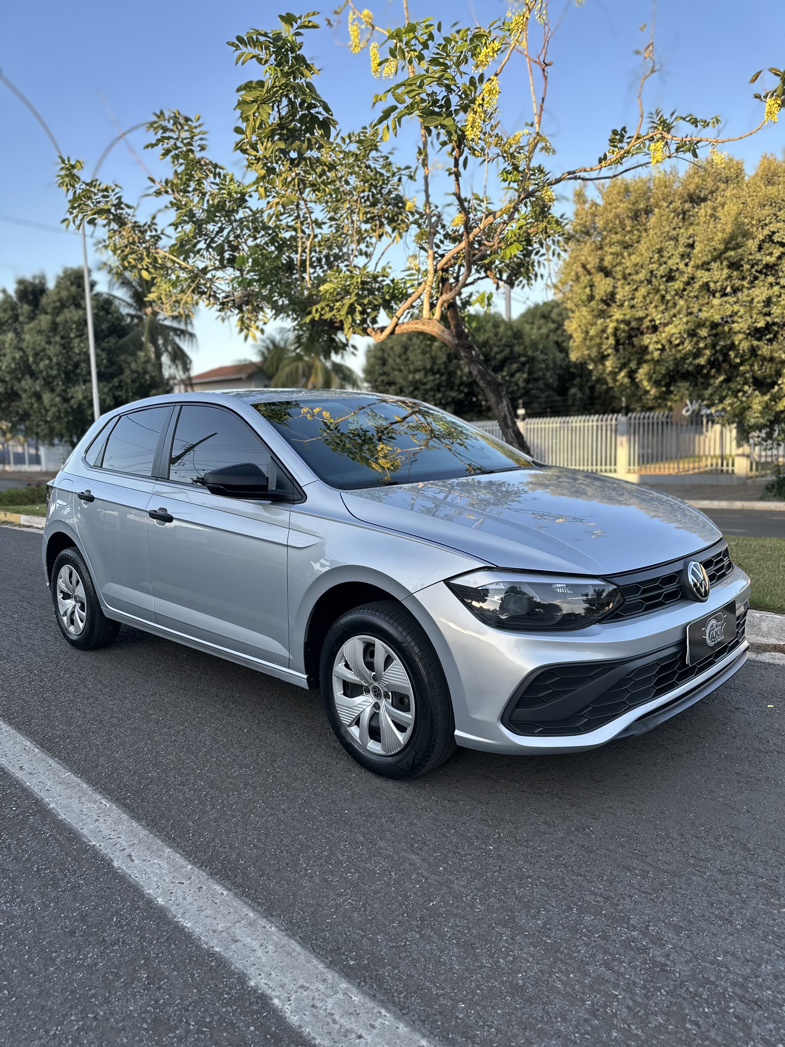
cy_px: 524
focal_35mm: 24
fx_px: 726
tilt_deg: -5.7
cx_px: 392
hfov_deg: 56.8
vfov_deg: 71.6
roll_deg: +0.9
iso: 80
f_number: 1.78
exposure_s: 1/672
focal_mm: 6.86
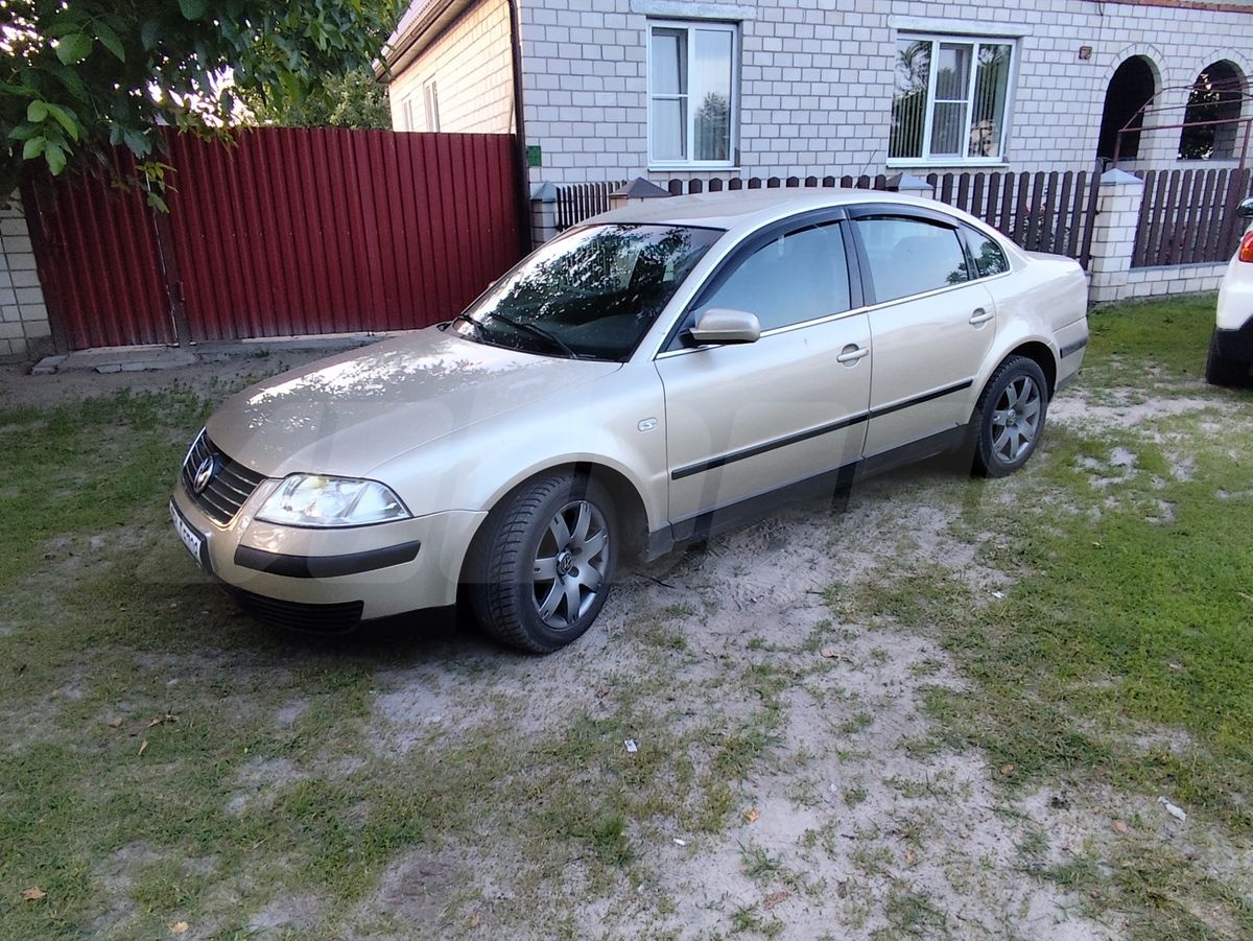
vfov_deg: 61.1
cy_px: 470
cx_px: 626
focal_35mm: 22
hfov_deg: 76.4
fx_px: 797
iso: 250
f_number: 2.2
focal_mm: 1.65
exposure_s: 1/50
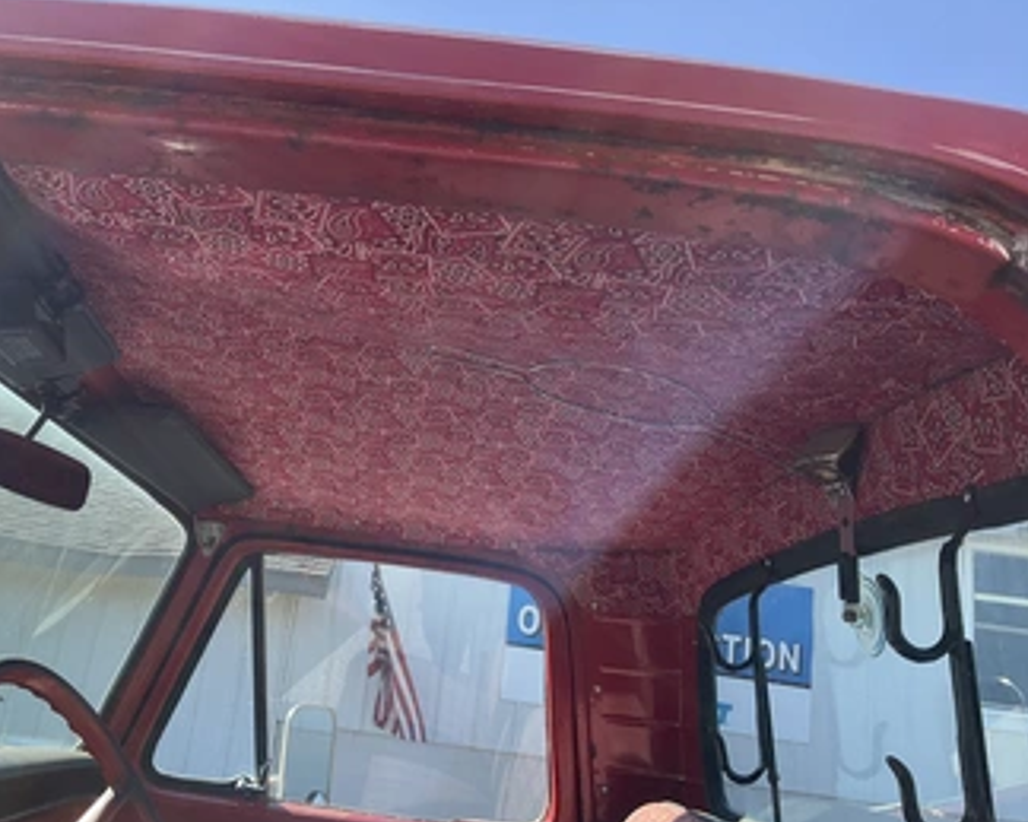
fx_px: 1065
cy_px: 441
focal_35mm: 35
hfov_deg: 51.1
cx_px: 400
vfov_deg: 42.2
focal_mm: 3
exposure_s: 1/524
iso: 25
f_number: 1.8
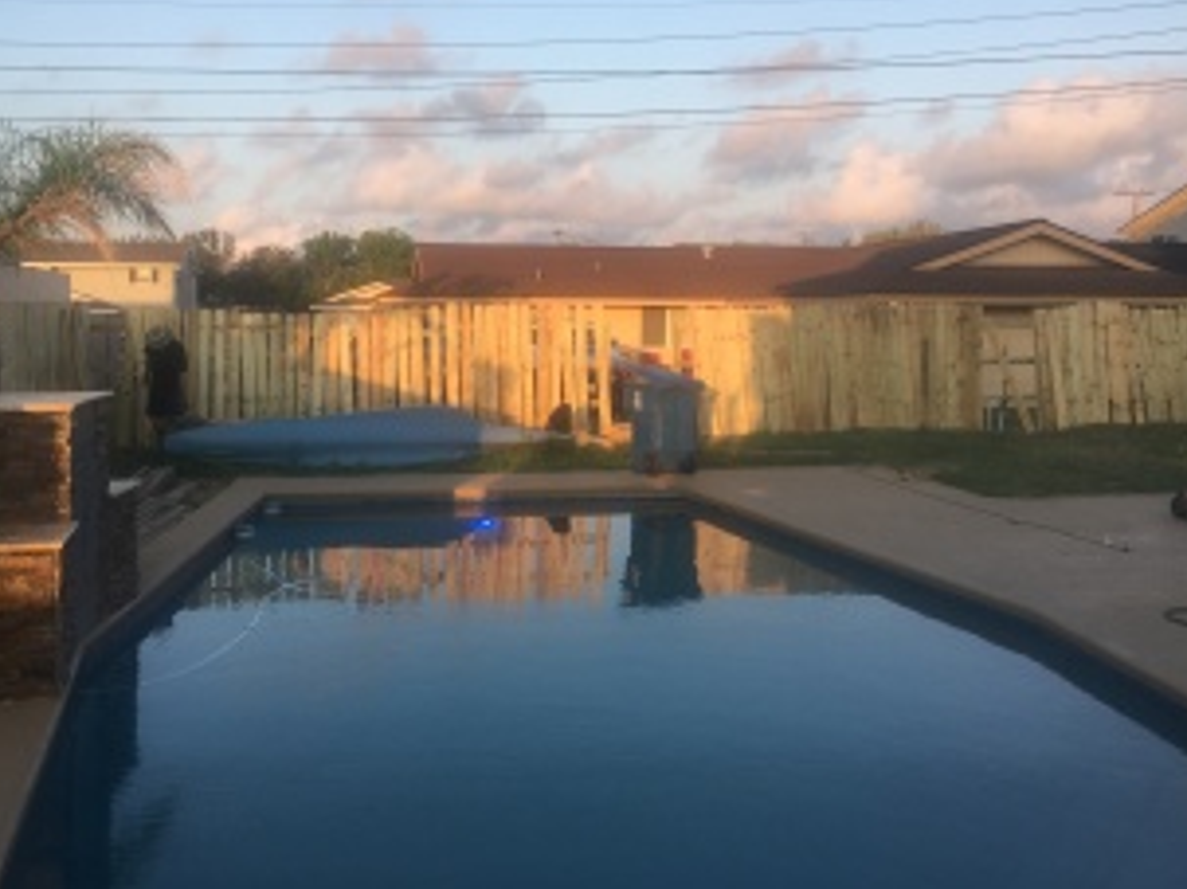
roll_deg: +0.8
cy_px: 376
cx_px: 545
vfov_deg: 40.6
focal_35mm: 35
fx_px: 1200
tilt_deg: -1.9
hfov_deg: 52.6
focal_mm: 4.15
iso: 25
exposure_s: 1/309
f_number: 2.2
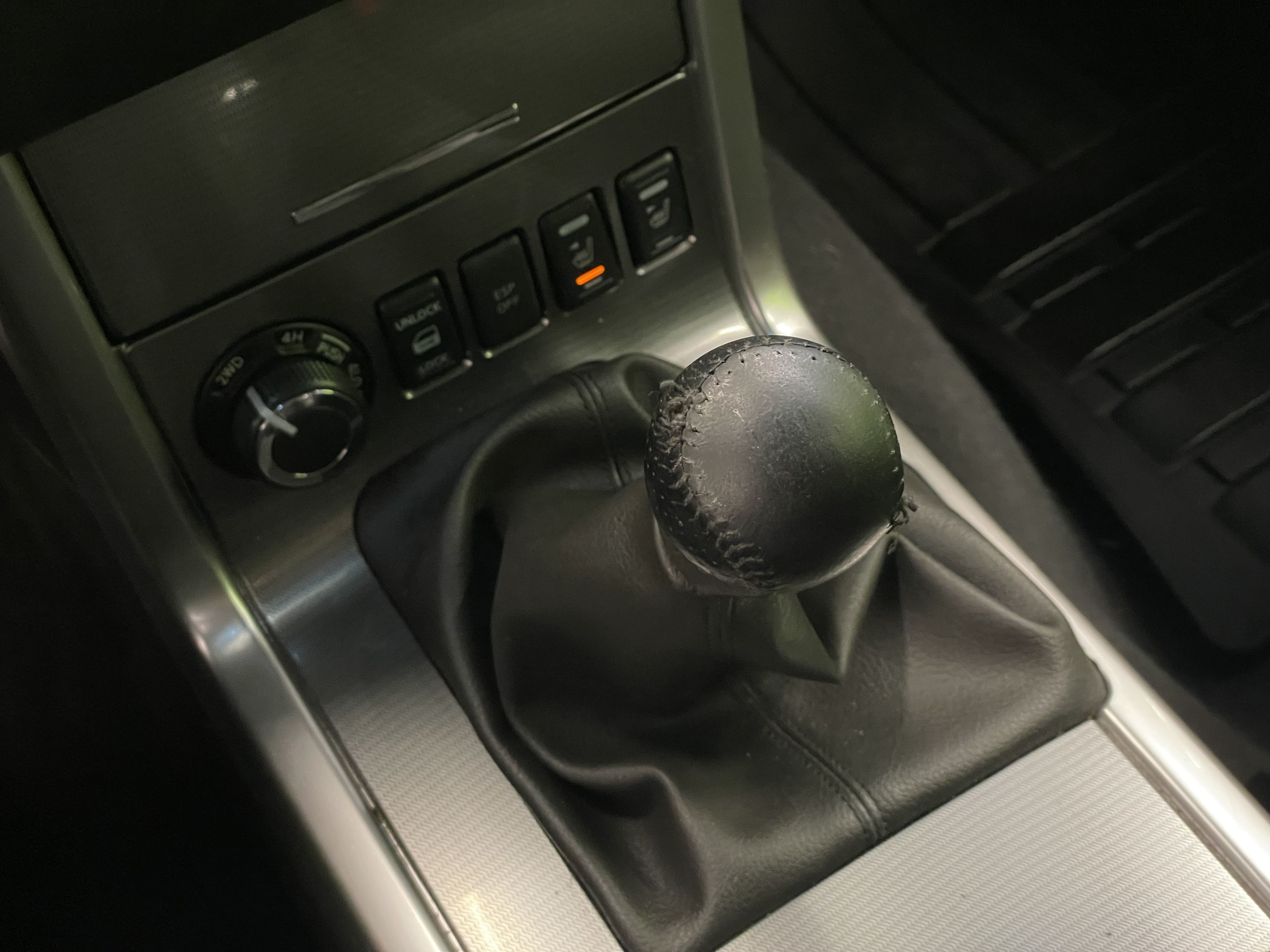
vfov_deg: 28.0
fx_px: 1908
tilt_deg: -55.1
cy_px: 476
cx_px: 635
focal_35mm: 52
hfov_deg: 36.8
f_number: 2
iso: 640
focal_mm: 6
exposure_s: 1/50
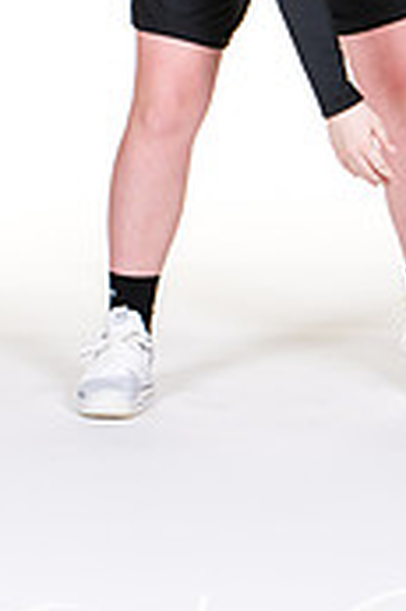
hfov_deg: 4.5
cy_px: 7
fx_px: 5170
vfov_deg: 6.7
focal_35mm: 305
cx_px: 325
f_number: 6.3
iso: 200
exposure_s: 1/160
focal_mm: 78
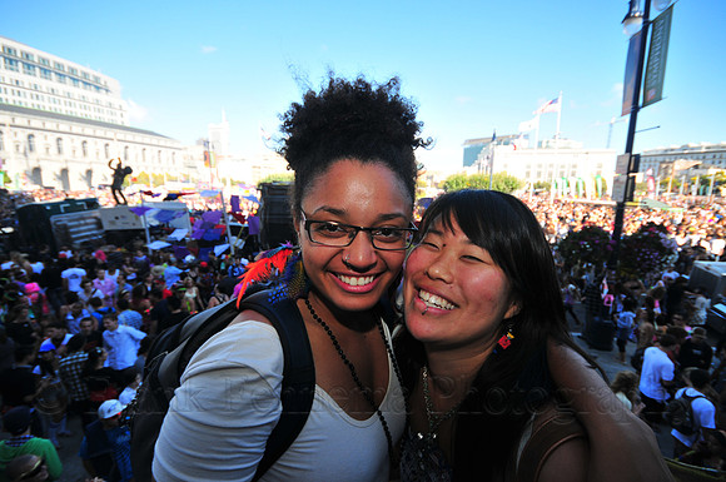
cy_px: 241
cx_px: 363
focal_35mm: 16
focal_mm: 11
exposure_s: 1/250
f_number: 8
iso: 200
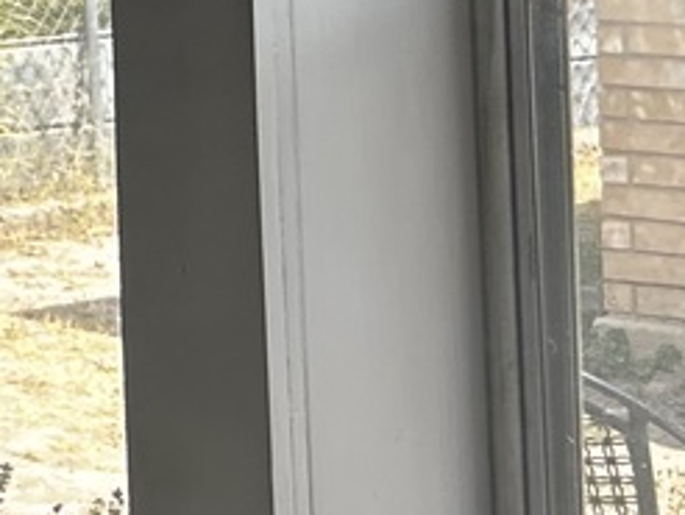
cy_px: -161
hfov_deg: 10.4
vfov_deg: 9.6
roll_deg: +3.0
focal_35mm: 152
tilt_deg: -1.4
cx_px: -1164
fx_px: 3011
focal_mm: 5.7
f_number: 1.5
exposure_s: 1/249
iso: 40
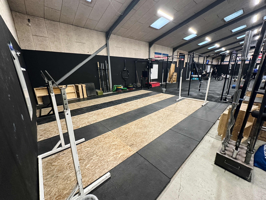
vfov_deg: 85.7
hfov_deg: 102.1
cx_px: 133
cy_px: 100
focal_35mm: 14
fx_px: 108
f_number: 2.2
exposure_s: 1/50
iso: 640
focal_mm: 2.22
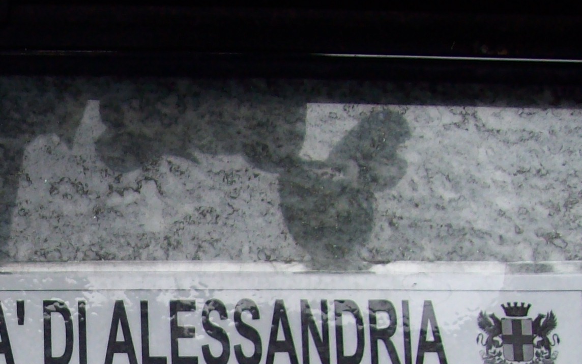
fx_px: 1507
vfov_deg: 13.1
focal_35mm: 95
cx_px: -122
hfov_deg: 20.4
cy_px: 523
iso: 80
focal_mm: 6
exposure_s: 1/64
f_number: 2.7
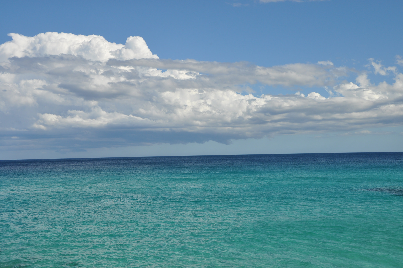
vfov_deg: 28.0
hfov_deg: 41.2
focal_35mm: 48
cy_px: 134
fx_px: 537
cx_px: 202
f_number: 11
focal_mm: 32
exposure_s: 1/500
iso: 200
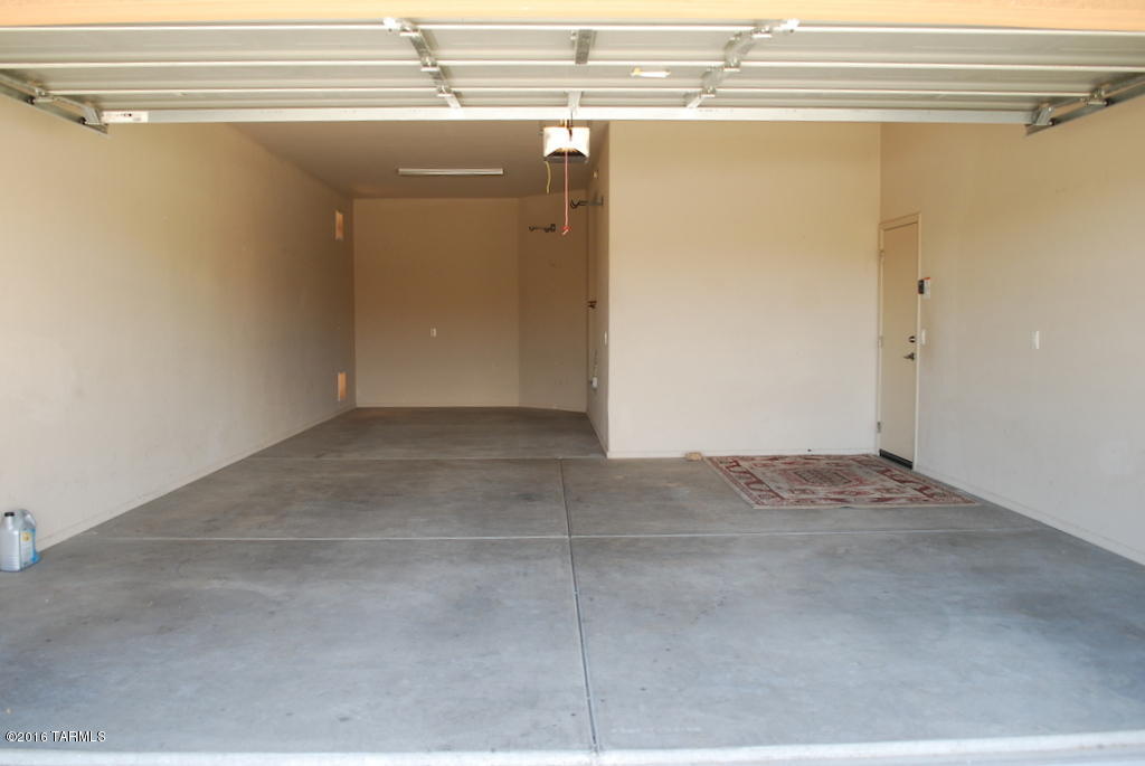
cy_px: 383
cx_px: 572
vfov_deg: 48.0
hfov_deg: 67.3
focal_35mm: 27
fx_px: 860
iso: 200
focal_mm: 18
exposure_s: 1/60
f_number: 4
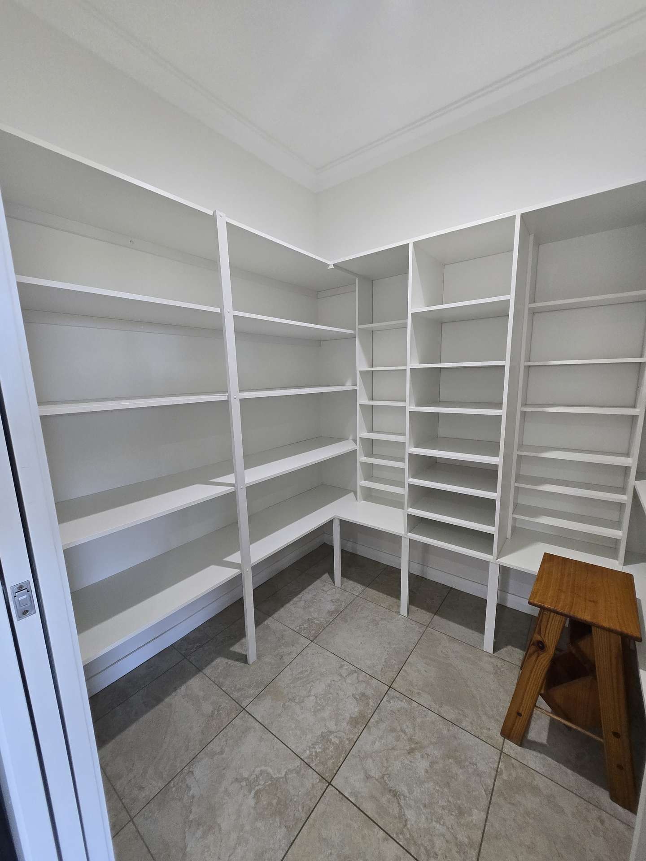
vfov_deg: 106.2
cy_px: 430
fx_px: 323
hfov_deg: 89.9
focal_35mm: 13
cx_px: 323
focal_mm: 1.7
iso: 160
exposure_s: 1/50
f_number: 2.2
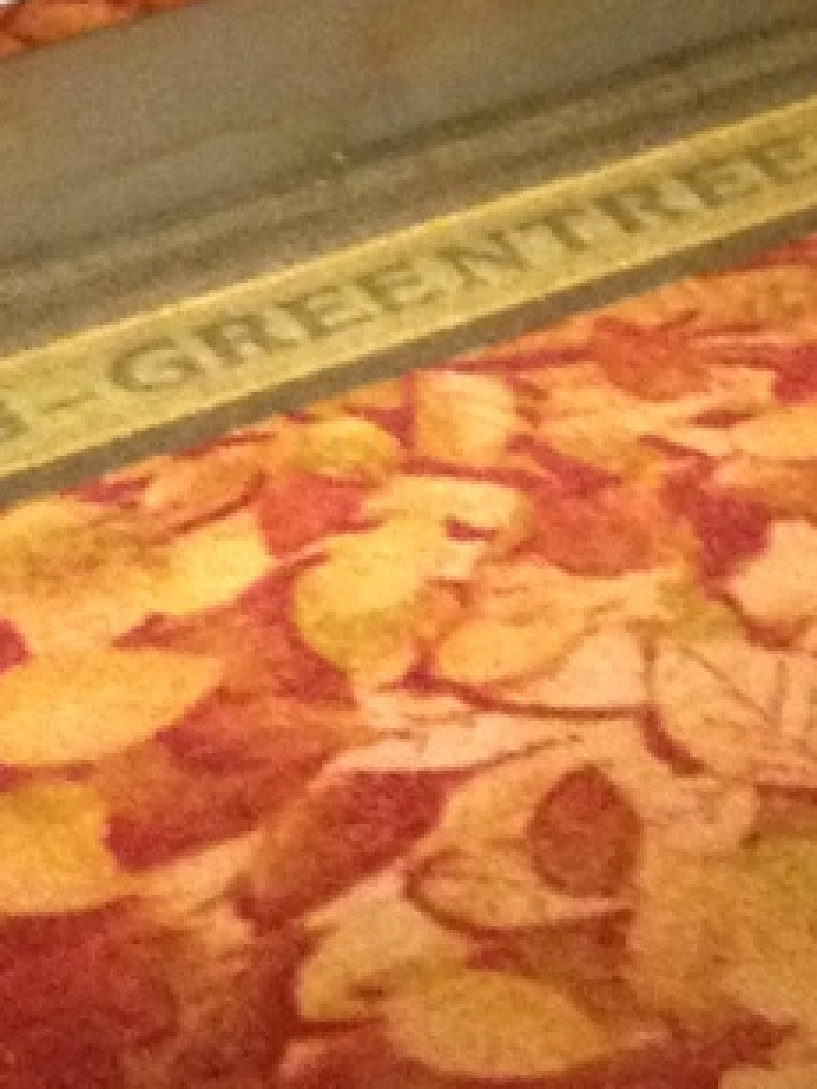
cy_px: -1292
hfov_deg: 7.5
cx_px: 1710
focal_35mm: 189
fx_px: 5948
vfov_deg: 9.6
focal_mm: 4.28
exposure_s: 1/15
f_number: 2.4
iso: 500
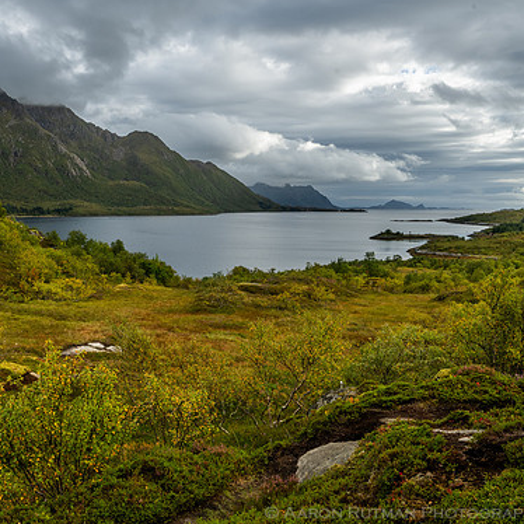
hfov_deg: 48.6
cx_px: 160
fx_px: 565
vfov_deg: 49.7
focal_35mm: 33
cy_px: 256
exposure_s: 1/125
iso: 200
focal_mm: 25
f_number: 10
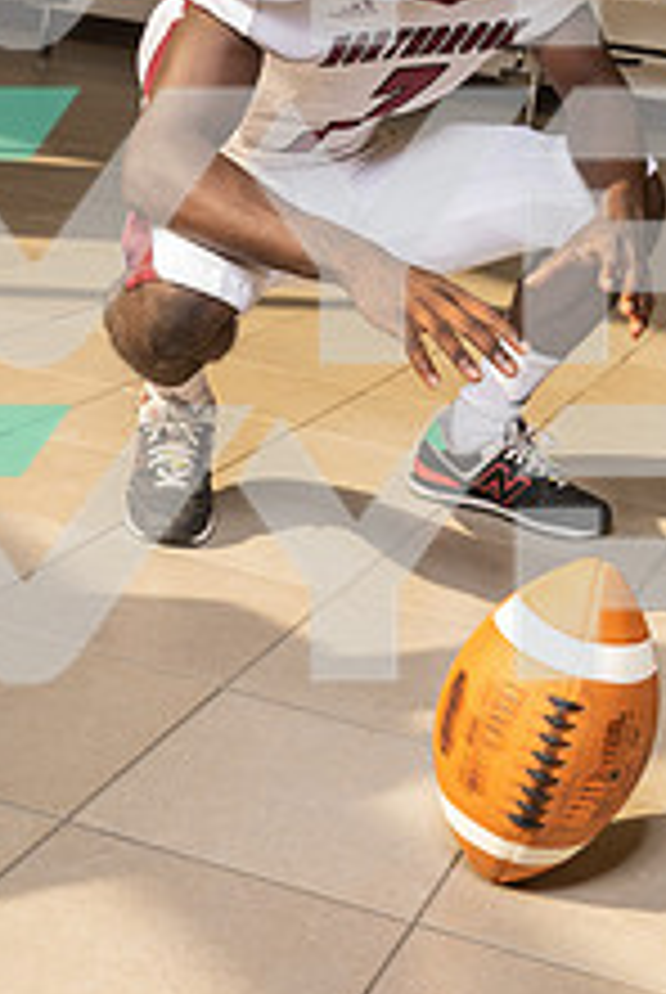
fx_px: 1743
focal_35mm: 63
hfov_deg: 21.5
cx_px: 472
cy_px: 229
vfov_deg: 31.2
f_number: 8
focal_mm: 31
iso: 800
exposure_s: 1/250
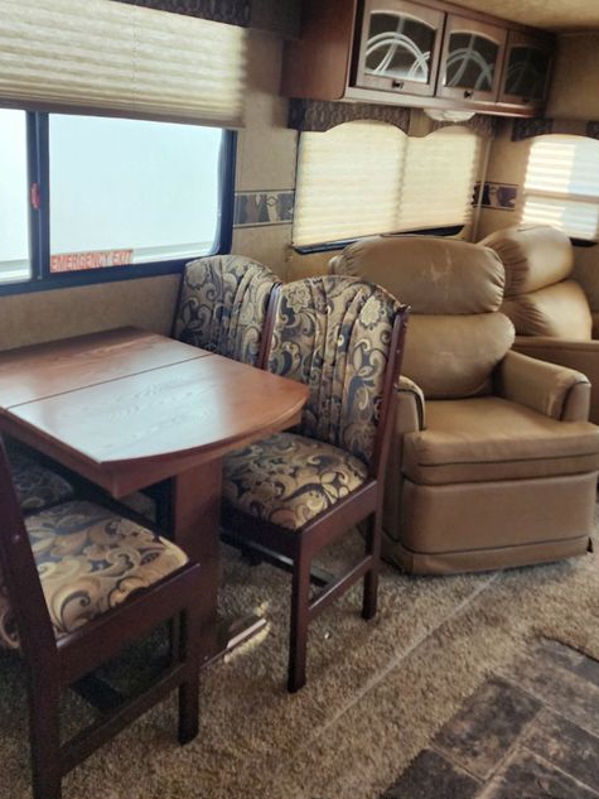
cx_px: 293
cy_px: 316
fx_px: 715
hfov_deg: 45.5
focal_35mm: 31
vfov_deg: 57.8
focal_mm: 6.4
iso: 320
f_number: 1.8
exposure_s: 1/120
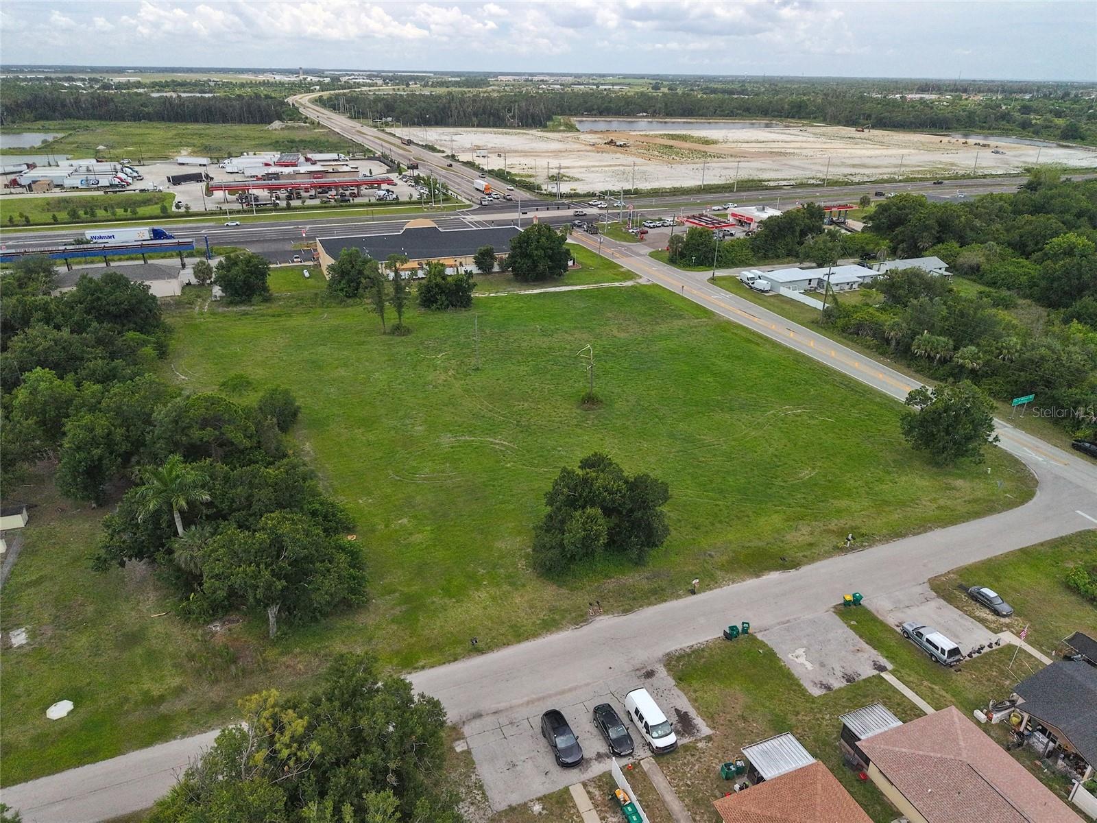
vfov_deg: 56.8
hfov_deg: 71.6
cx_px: 548
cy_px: 412
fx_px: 761
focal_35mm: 24
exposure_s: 1/8000
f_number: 1.8
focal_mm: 8.67
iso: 400
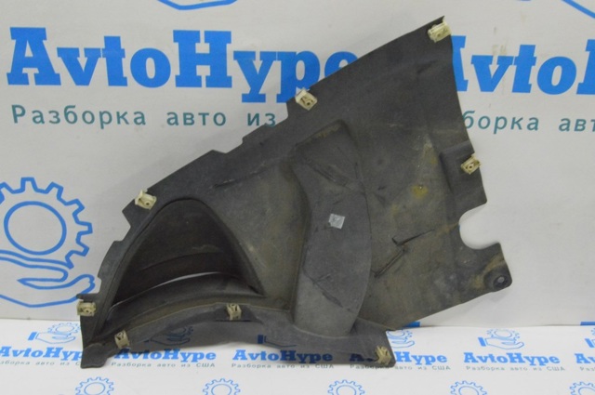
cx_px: 298
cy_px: 198
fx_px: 644
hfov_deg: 49.6
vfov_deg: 34.1
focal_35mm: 39
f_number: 20
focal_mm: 26
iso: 6400
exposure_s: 1/20
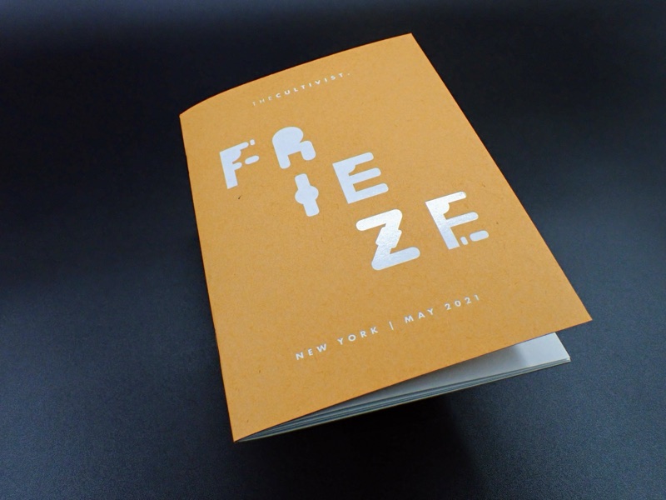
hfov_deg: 60.0
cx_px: 333
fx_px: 577
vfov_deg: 46.8
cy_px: 250
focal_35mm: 30
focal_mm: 5.4
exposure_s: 1/200
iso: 320
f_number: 9
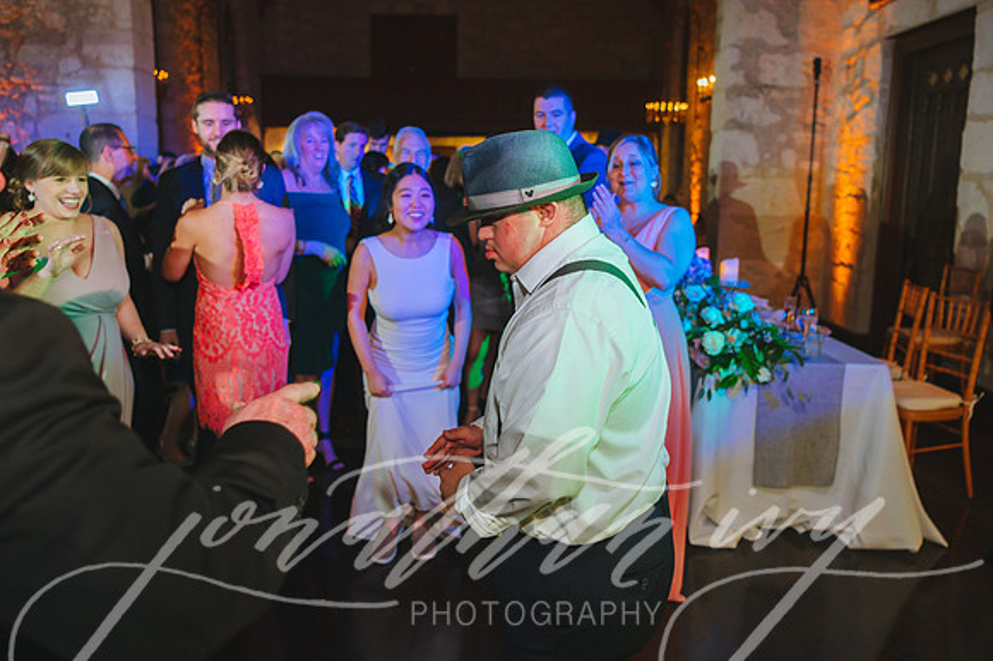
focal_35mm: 28
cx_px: 514
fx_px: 761
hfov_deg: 66.2
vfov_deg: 46.9
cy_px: 300
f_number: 2.8
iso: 1600
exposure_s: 1/200
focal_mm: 24
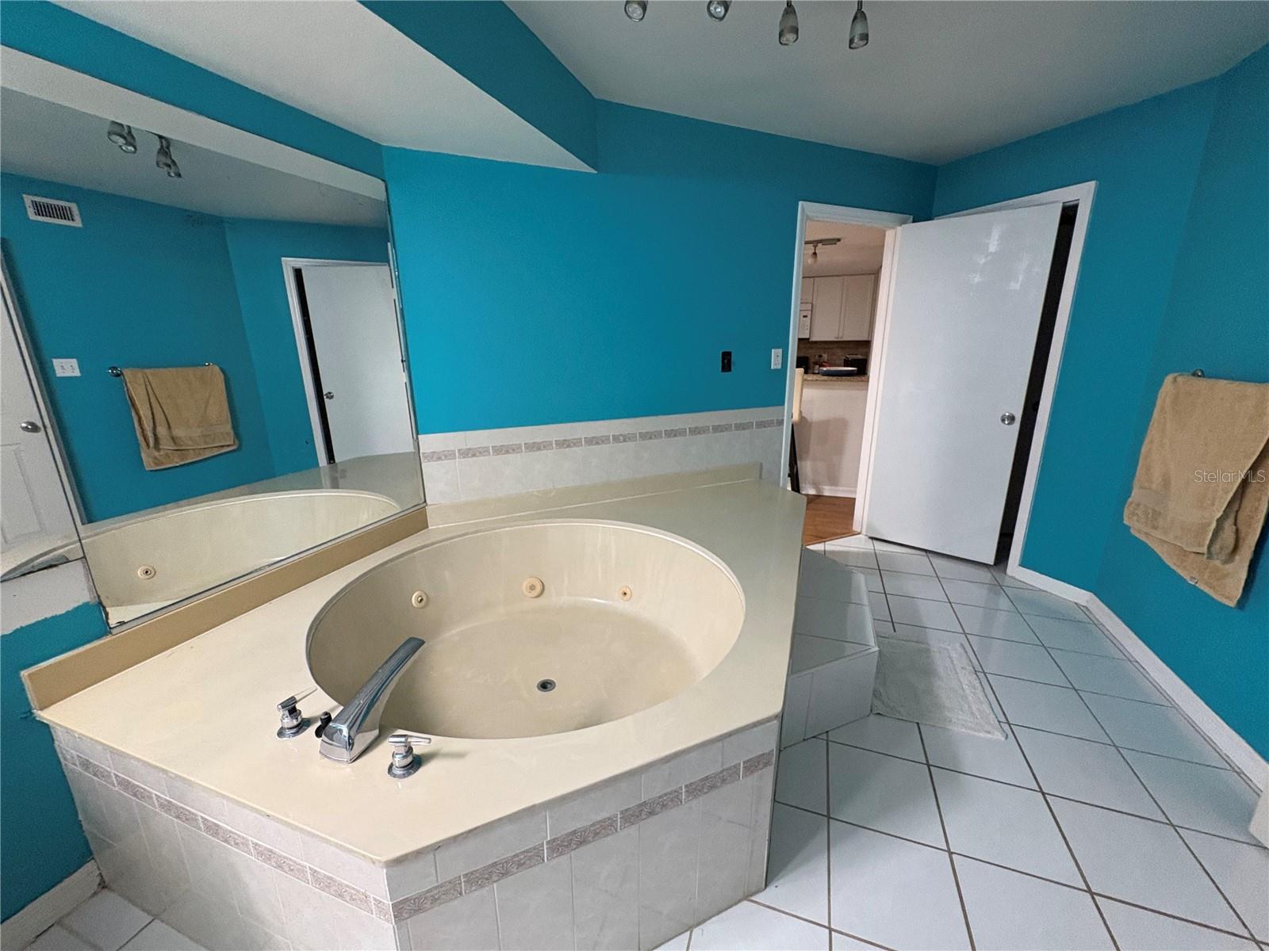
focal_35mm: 14
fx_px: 513
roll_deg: +1.0
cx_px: 634
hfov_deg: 102.1
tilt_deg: -13.8
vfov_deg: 85.7
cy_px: 476
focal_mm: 2.22
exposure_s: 1/60
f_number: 2.2
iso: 400
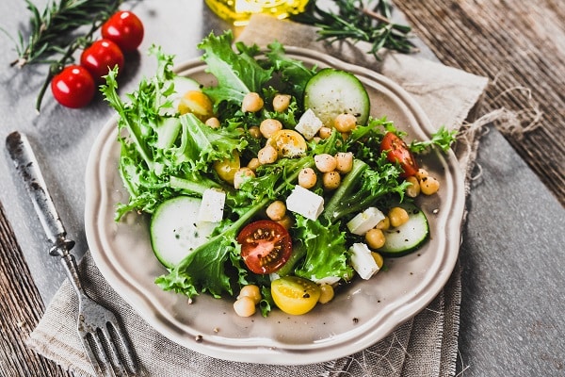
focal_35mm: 50
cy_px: 188
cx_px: 282
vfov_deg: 27.0
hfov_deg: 39.6
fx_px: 785
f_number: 5.6
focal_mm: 50
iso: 400
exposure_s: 1/125
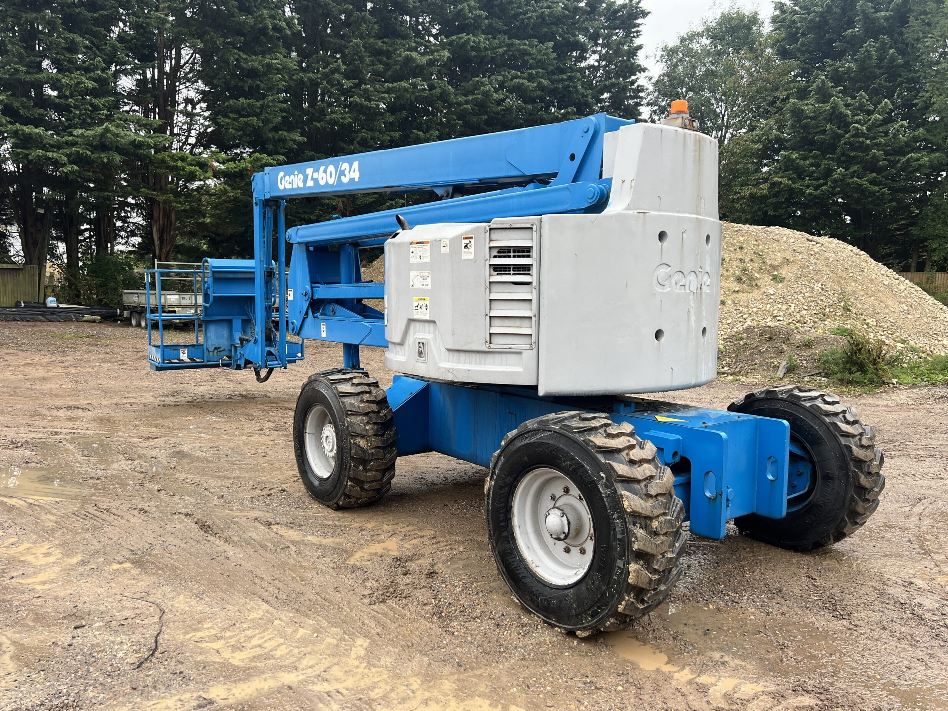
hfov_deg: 65.3
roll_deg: -1.4
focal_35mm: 27
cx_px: 483
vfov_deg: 51.4
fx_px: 739
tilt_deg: -5.4
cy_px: 358
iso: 80
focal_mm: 5.7
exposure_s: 1/121
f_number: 1.5
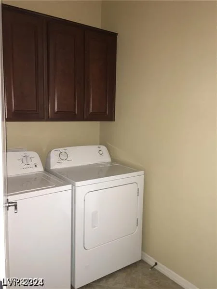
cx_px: 108
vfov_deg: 61.7
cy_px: 144
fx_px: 242
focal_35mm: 29
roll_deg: -0.9
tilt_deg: -7.2
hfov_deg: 48.2
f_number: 2.2
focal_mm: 4.15
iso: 125
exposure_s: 1/16
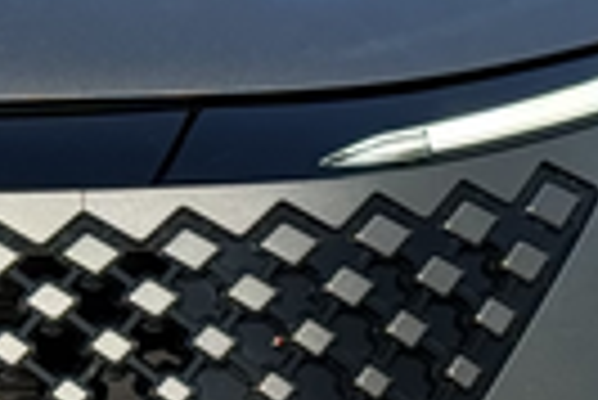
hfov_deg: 5.7
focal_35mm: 353
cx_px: -526
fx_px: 5870
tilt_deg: -0.7
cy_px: 70
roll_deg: +0.1
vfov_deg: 3.9
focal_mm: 6.76
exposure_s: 1/1818
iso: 64
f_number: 1.78
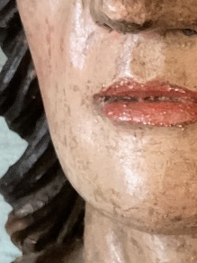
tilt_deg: +2.9
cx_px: 172
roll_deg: -2.9
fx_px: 903
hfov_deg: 12.4
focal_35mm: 119
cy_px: 93
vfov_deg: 16.5
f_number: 1.8
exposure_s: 1/17
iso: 500
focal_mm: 3
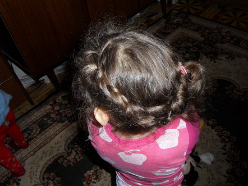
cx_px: 124
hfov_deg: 56.8
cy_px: 93
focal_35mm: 32
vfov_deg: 44.2
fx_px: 229
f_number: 3.4
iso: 200
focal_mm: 5.3
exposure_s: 1/30
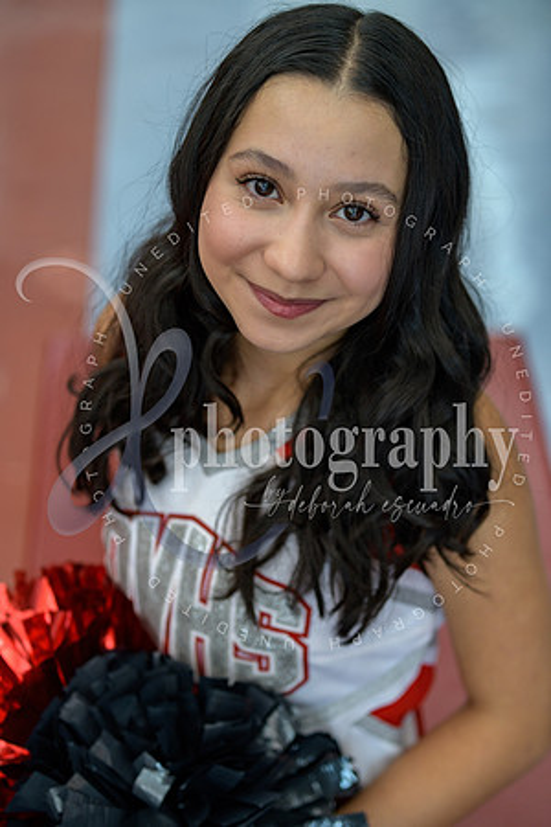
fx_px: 1607
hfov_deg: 19.5
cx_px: 276
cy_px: 414
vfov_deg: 28.8
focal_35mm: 70
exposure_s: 1/125
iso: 250
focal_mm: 70
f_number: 2.8
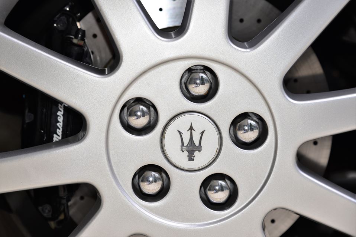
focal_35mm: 120
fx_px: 1187
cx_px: 178
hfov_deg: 17.1
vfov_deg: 11.4
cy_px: 118
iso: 400
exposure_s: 1/160
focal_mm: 120
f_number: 6.3
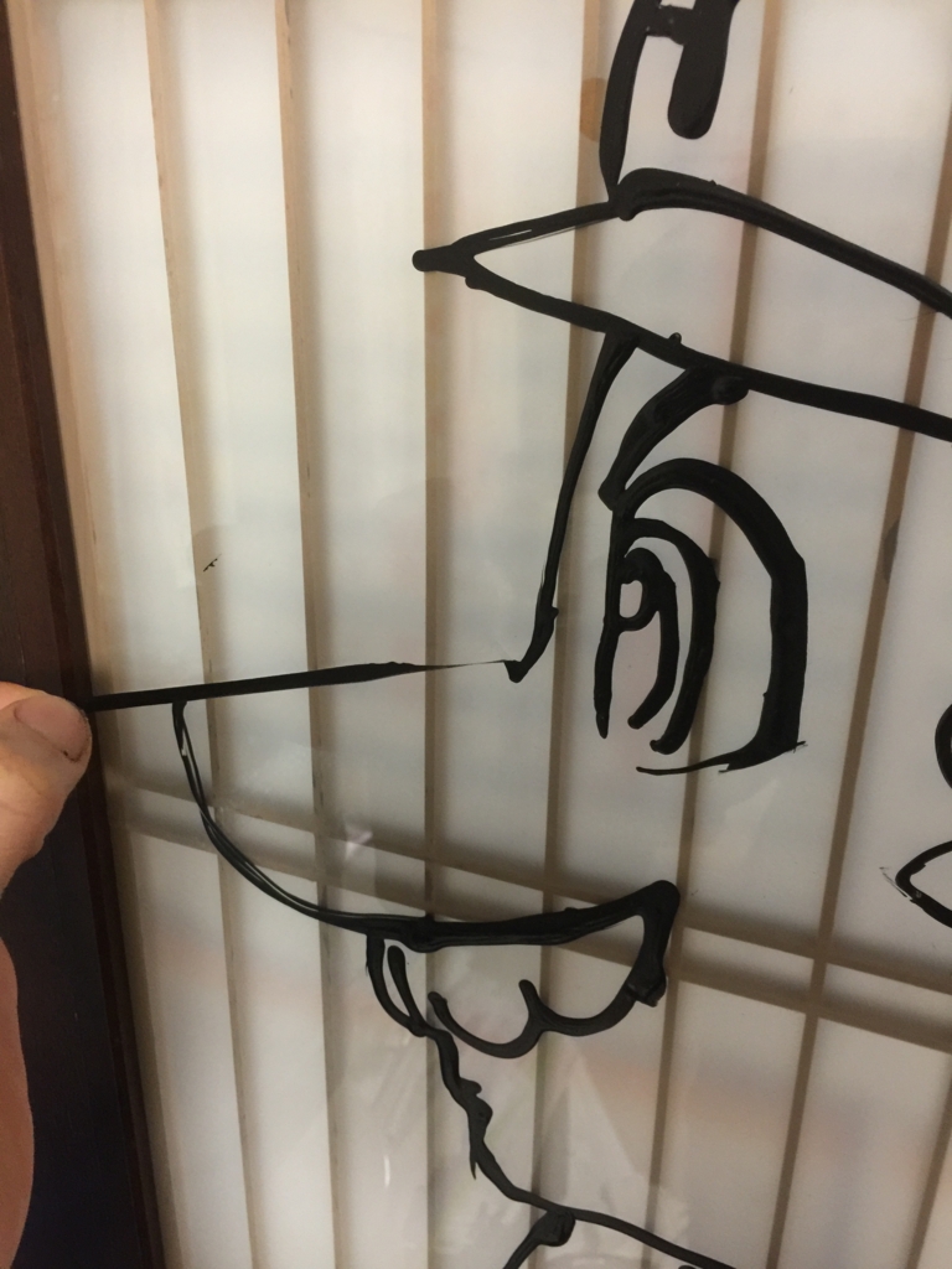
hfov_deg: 48.2
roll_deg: -1.4
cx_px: 476
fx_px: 1063
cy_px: 634
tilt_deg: -21.7
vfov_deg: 61.7
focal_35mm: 29
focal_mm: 4.15
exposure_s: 1/10
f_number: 2.2
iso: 125
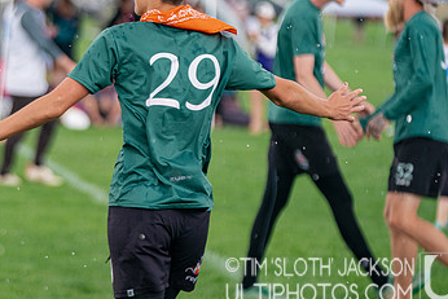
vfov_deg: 4.9
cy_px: 105
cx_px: 89
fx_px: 3511
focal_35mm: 282
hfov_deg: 7.3
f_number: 2.8
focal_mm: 147
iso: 640
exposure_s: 1/2500
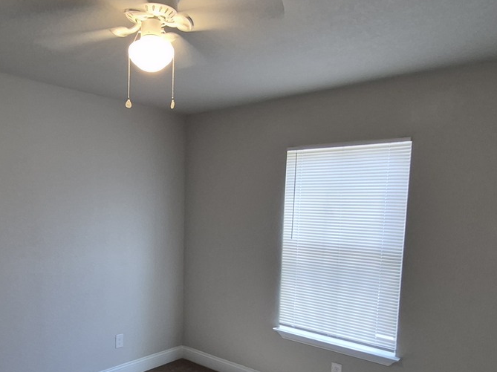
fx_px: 402
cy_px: 248
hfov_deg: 62.3
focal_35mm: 28
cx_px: 177
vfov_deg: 48.9
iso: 160
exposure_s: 1/60
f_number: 2.2
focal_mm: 1.74
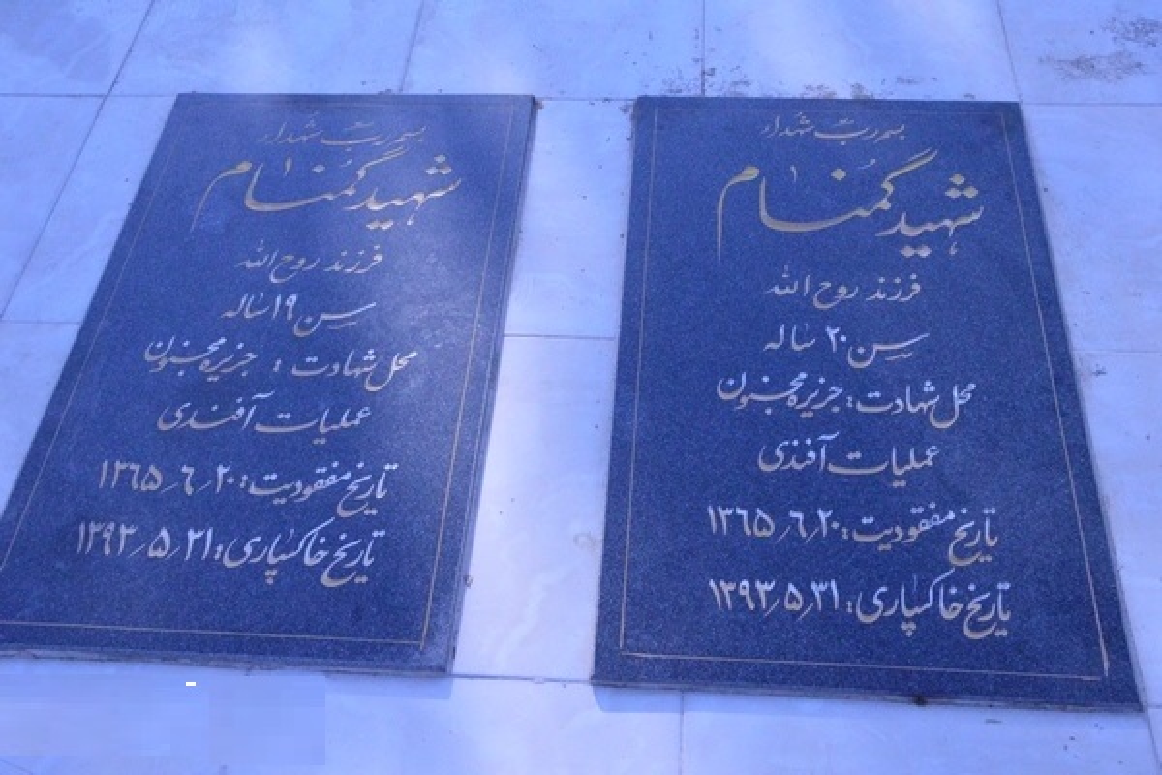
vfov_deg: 35.5
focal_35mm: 38
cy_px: 388
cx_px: 581
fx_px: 1210
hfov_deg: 51.3
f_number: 16
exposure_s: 1/1000
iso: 6400
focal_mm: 25
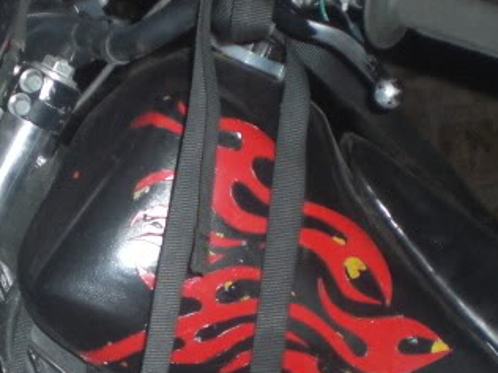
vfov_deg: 11.9
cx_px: 165
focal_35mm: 123
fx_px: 1770
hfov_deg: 16.0
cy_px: 417
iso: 200
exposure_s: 1/60
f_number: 3.1
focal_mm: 6.3
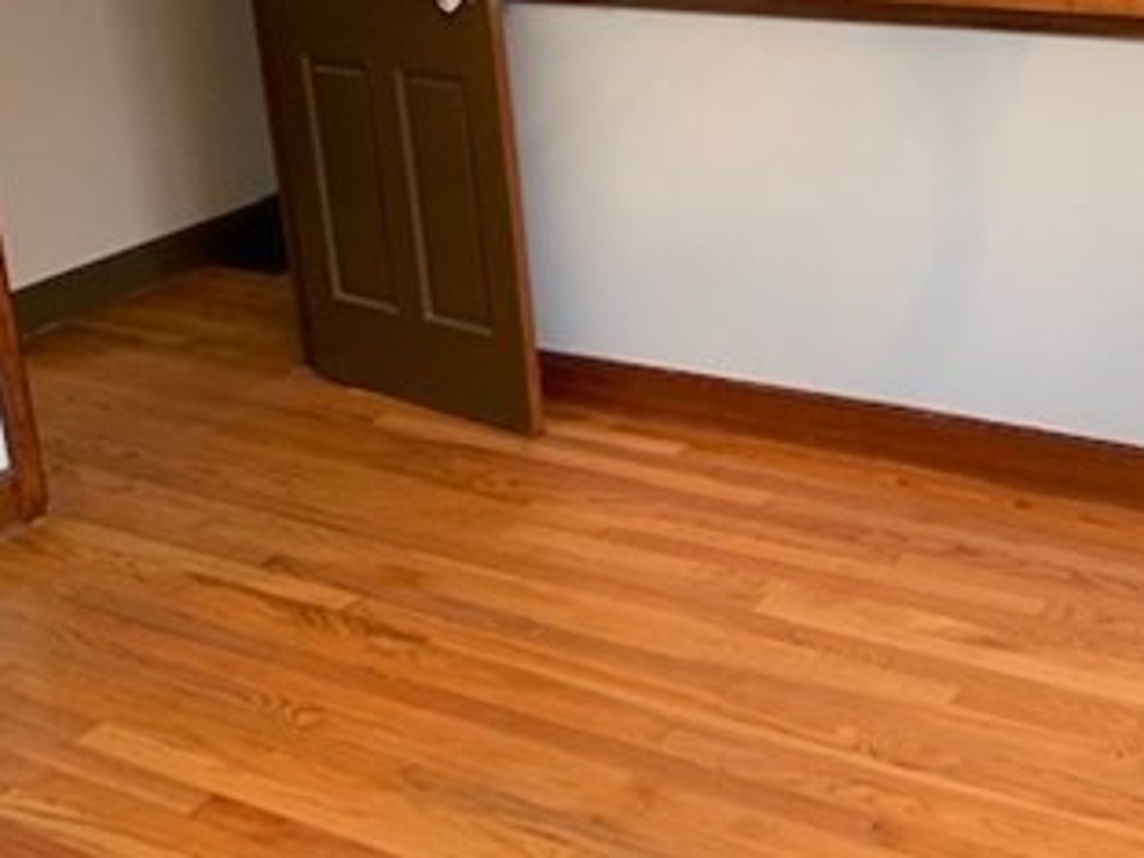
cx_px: 1005
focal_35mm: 50
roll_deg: +2.9
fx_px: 1652
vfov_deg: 27.9
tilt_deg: -13.2
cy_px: 62
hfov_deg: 36.1
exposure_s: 1/60
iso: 250
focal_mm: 4.25
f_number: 1.8
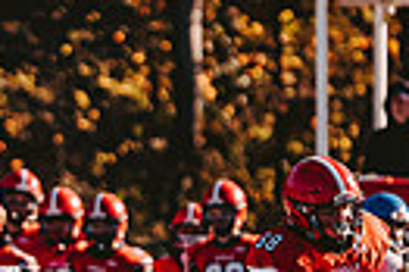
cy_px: 341
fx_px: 11336
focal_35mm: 999
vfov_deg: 1.4
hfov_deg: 2.1
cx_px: -112
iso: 250
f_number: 3.2
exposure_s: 1/2000
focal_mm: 200
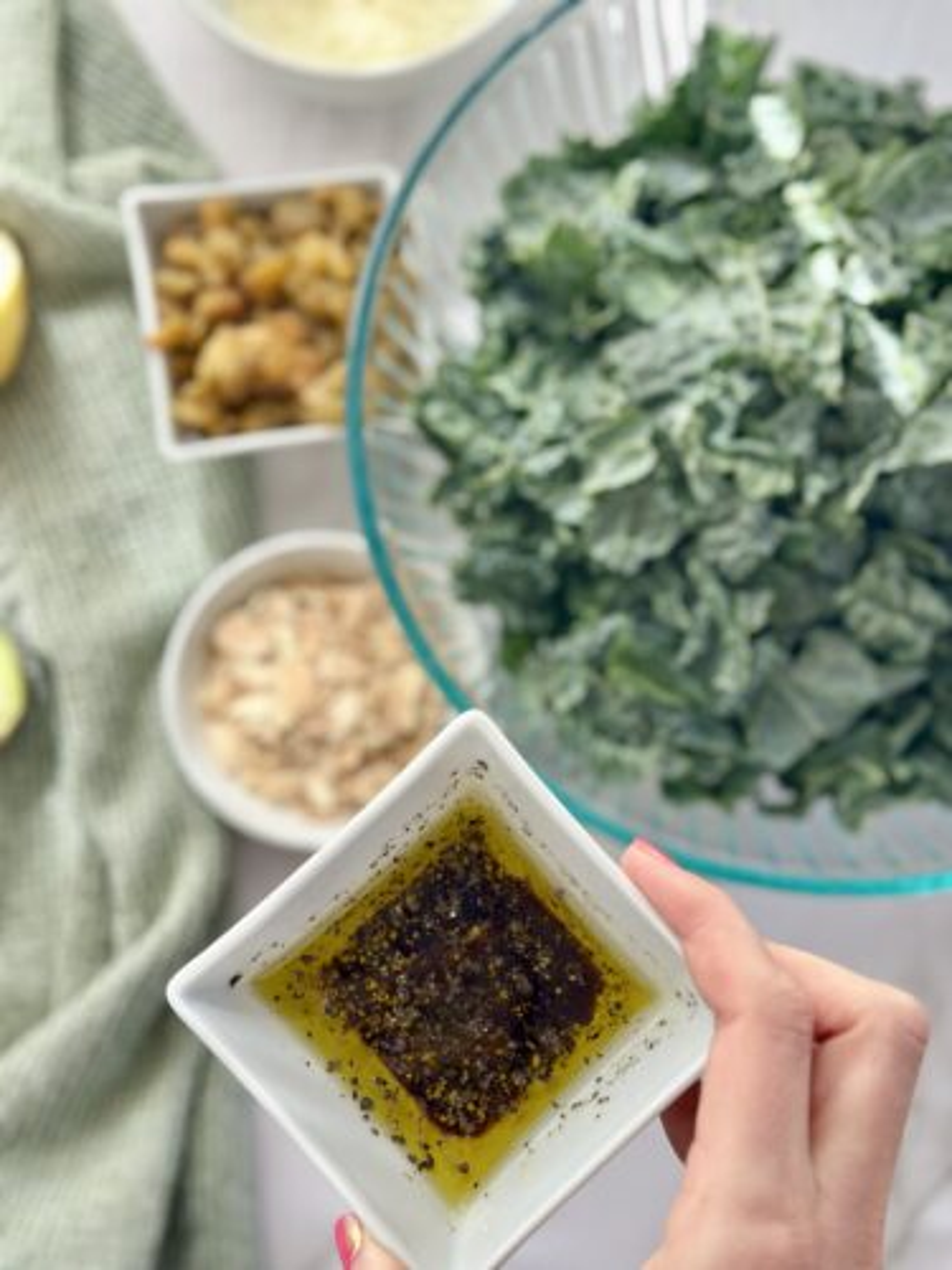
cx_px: 476
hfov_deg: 30.3
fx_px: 1760
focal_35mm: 48
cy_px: 635
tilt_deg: -85.4
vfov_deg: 39.7
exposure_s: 1/590
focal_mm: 6.86
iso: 80
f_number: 1.78
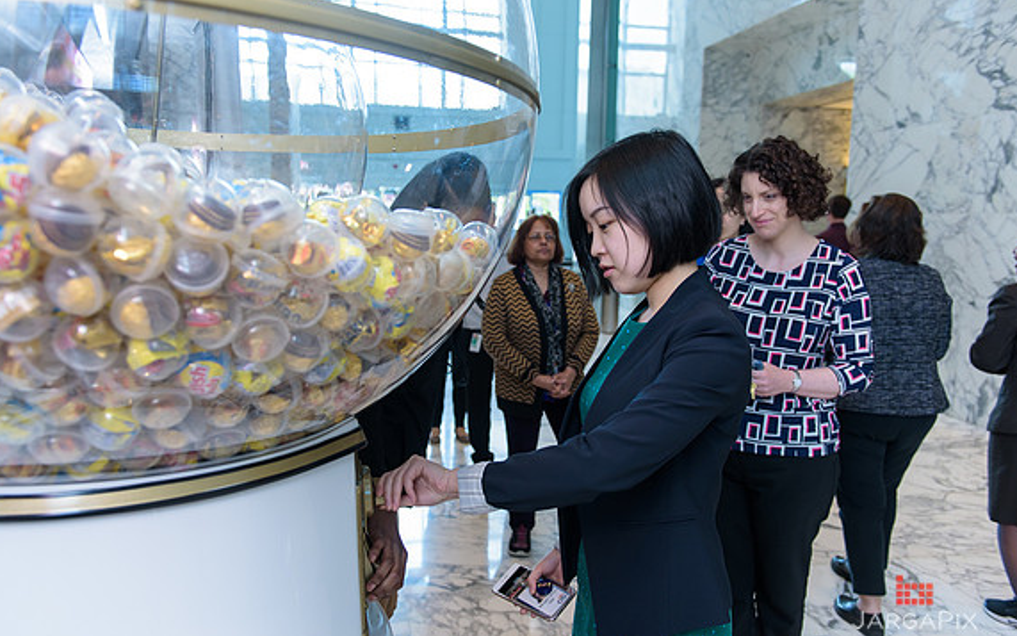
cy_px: 323
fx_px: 804
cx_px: 506
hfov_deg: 64.6
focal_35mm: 29
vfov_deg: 43.2
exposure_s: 1/200
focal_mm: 28
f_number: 3.2
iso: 800
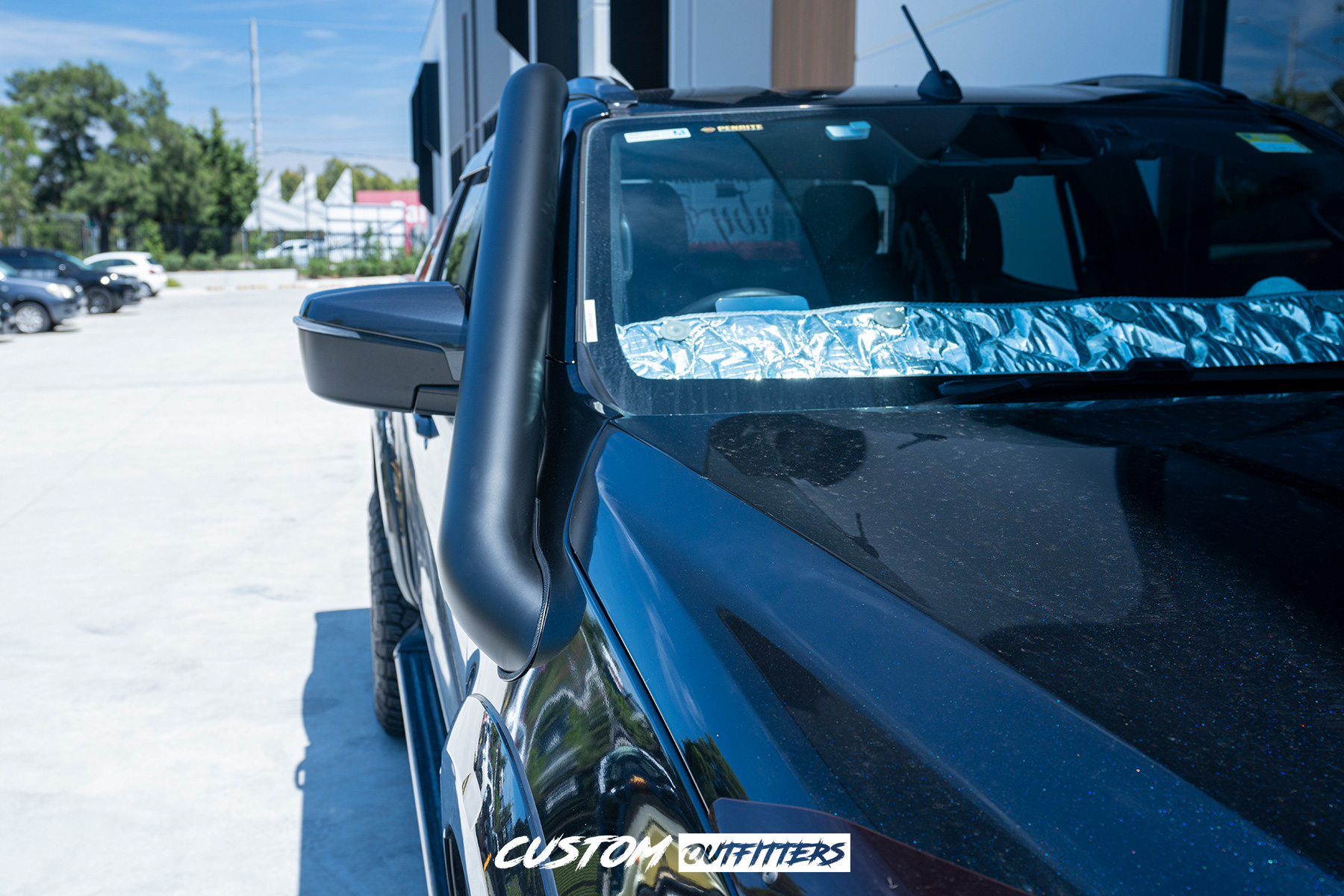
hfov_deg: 60.3
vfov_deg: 42.3
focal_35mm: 31
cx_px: 672
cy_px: 448
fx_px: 1157
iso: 100
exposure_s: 1/125
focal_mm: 31
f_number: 5.6
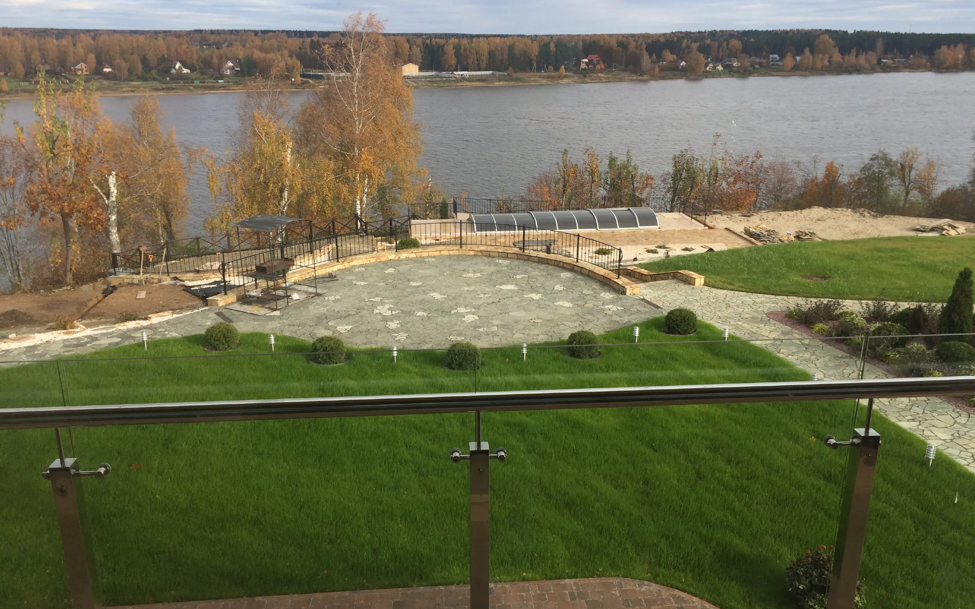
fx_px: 824
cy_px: 339
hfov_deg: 61.2
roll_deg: +0.4
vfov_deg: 40.5
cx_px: 488
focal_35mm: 31
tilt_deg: -20.6
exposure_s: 1/451
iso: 32
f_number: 2.2
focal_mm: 4.15
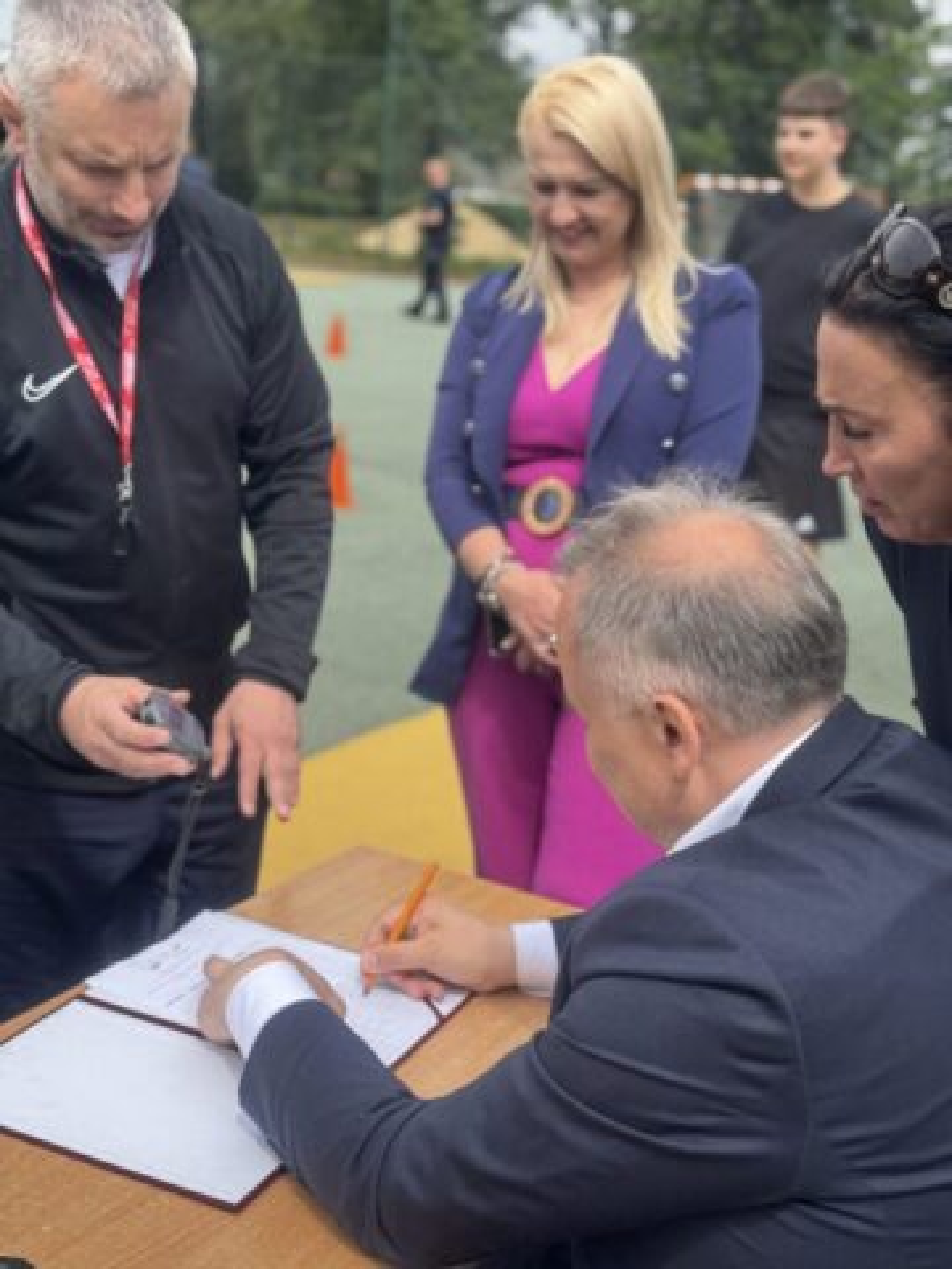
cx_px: 476
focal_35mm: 48
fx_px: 1760
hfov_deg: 30.3
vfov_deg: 39.7
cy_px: 634
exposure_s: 1/2331
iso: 64
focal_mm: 6.76
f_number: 1.78
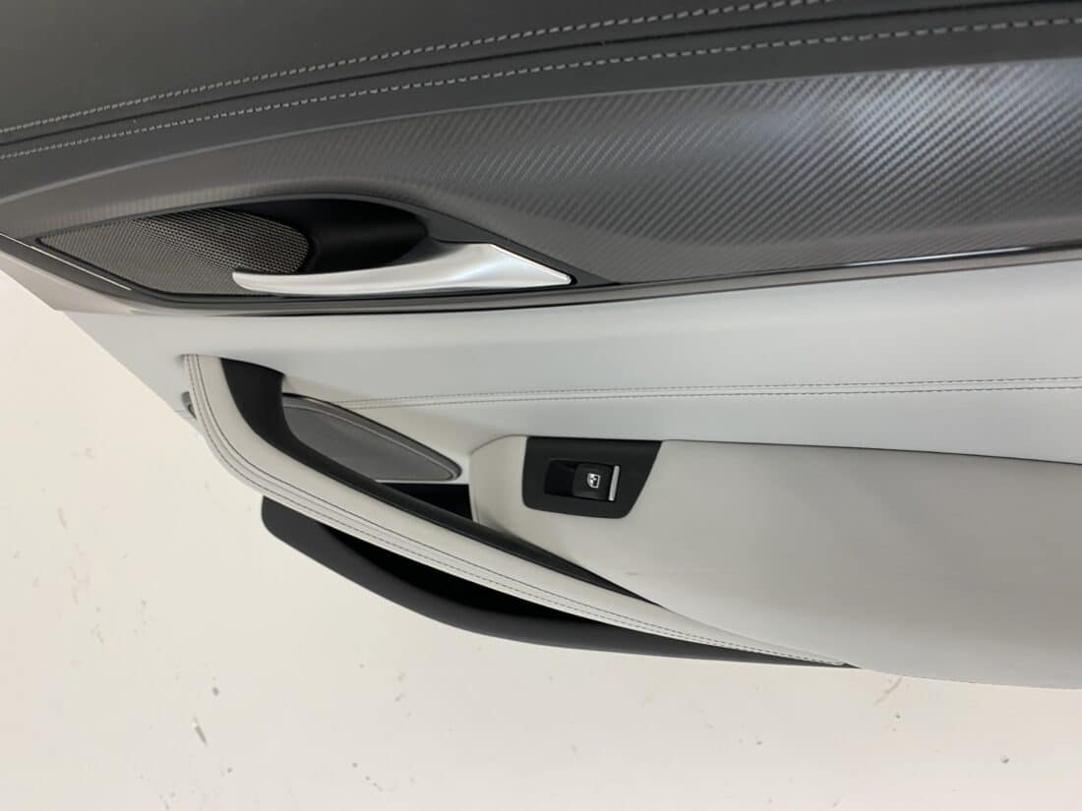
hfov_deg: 67.3
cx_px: 541
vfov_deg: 53.1
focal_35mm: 26
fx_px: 813
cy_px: 406
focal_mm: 4.25
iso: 64
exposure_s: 1/50
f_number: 1.8
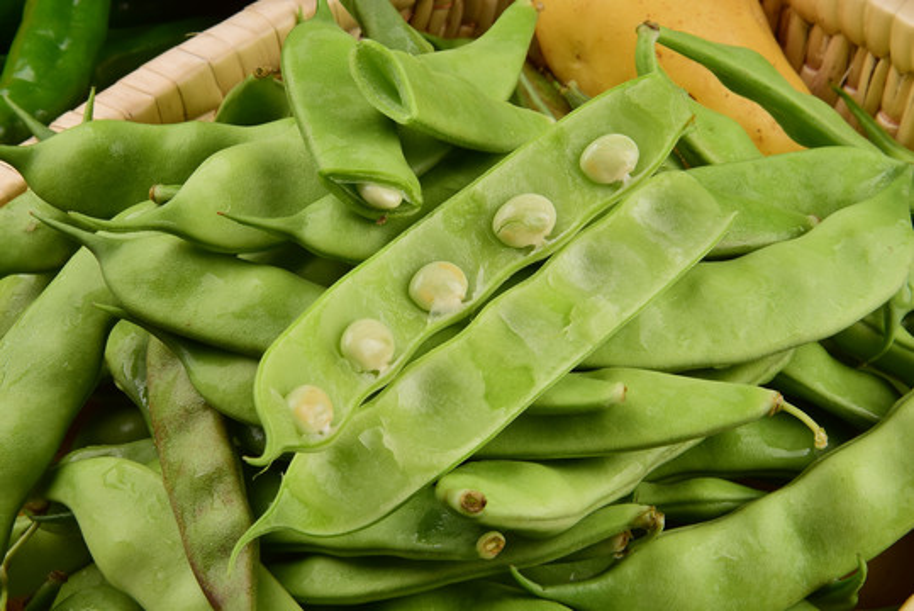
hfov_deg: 21.9
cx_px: 457
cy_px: 306
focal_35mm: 93
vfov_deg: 14.7
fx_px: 2362
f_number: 22
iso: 200
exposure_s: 1/125
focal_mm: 62
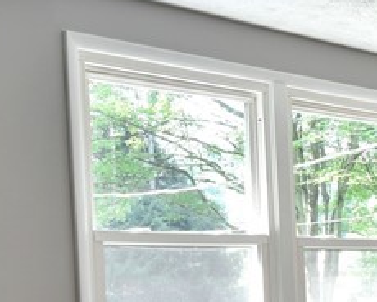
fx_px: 1038
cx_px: 529
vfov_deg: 16.1
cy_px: 327
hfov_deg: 18.7
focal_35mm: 93
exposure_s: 1/13
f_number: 4.5
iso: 200
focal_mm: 14
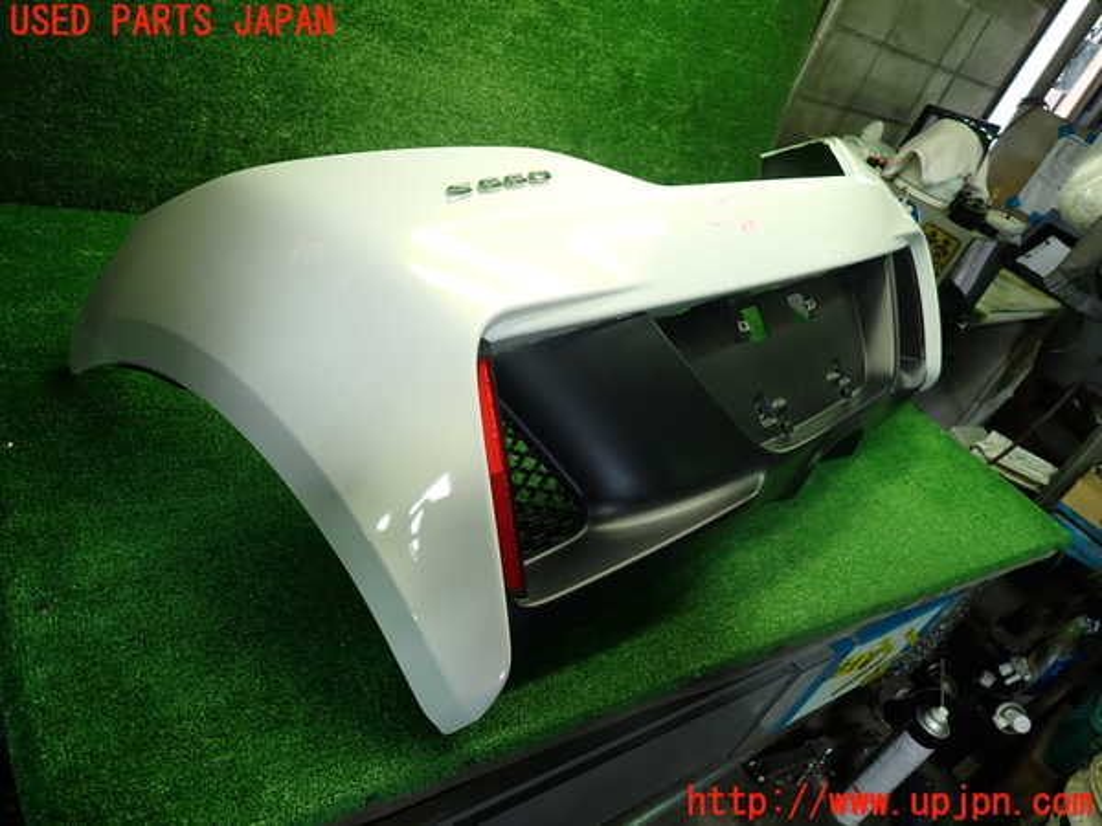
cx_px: 551
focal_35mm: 25
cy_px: 413
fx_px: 796
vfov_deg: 54.9
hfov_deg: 69.4
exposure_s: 1/60
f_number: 2
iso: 200
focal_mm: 4.5
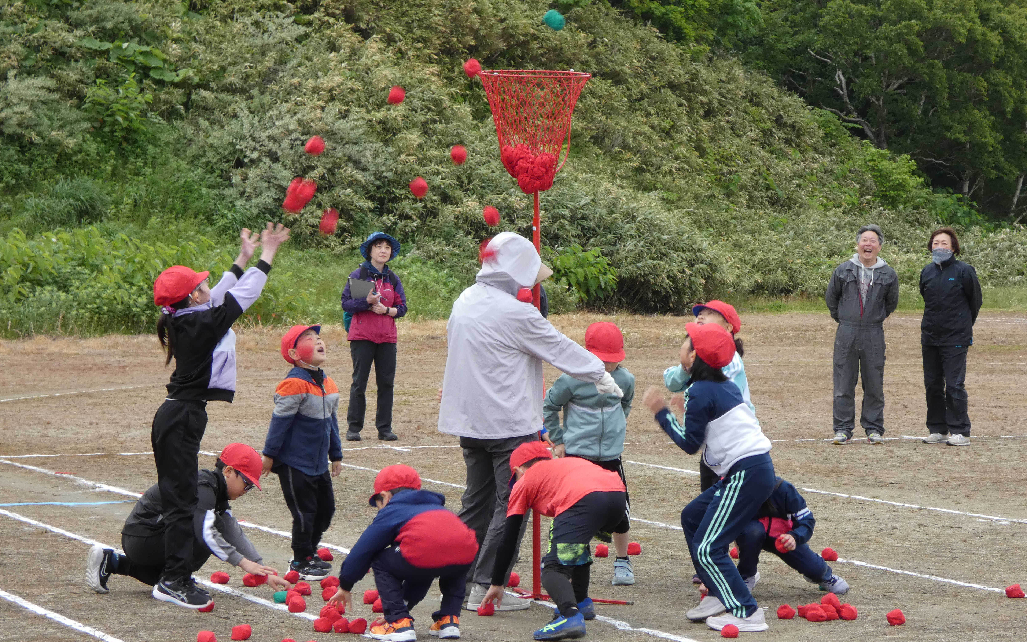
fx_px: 3051
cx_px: 515
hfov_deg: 19.1
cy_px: 324
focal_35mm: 109
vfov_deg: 12.0
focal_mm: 18.3
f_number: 4.9
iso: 200
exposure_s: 1/80
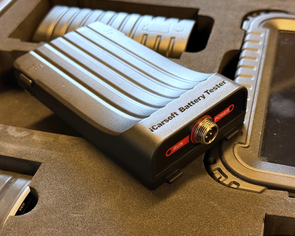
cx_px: 141
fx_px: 445
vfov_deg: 29.7
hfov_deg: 36.6
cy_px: 119
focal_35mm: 51
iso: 160
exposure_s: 1/50
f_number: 1.78
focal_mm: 6.76
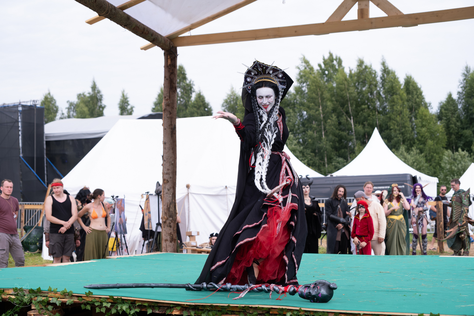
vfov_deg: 23.4
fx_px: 764
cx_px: 237
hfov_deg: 34.5
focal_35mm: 58
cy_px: 158
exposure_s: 1/1600
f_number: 3.2
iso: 320
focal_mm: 38.8
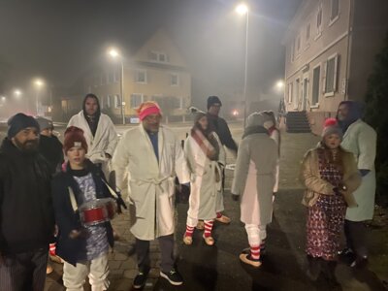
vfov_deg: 53.1
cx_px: 194
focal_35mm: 26
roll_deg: -0.3
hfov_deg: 67.3
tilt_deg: -6.5
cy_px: 146
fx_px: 291
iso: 1250
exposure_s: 1/14
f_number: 1.8
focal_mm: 4.25
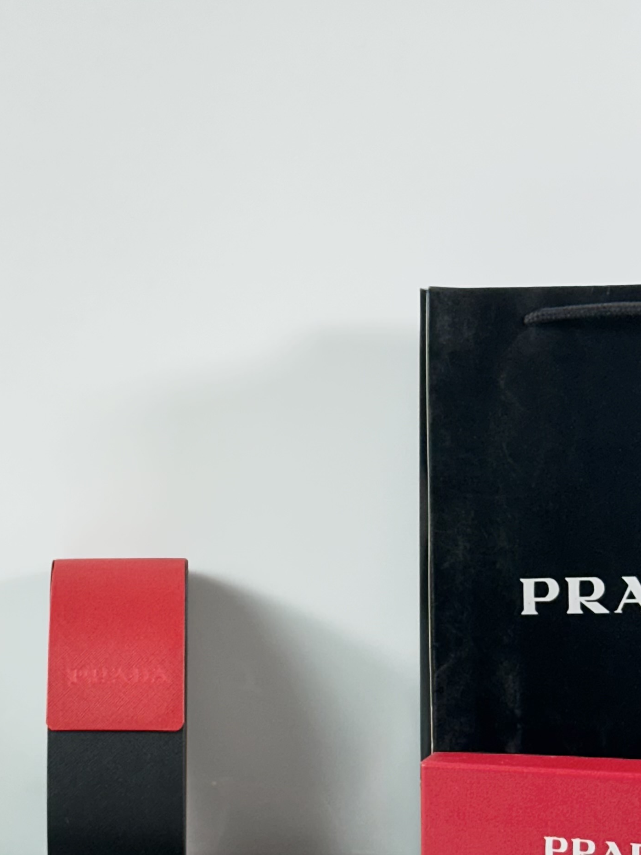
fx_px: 2567
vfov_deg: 18.9
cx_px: 178
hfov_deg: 14.2
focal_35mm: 104
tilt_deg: -6.8
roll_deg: -0.1
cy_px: 531
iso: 100
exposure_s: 1/100
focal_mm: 6.86
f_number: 1.78
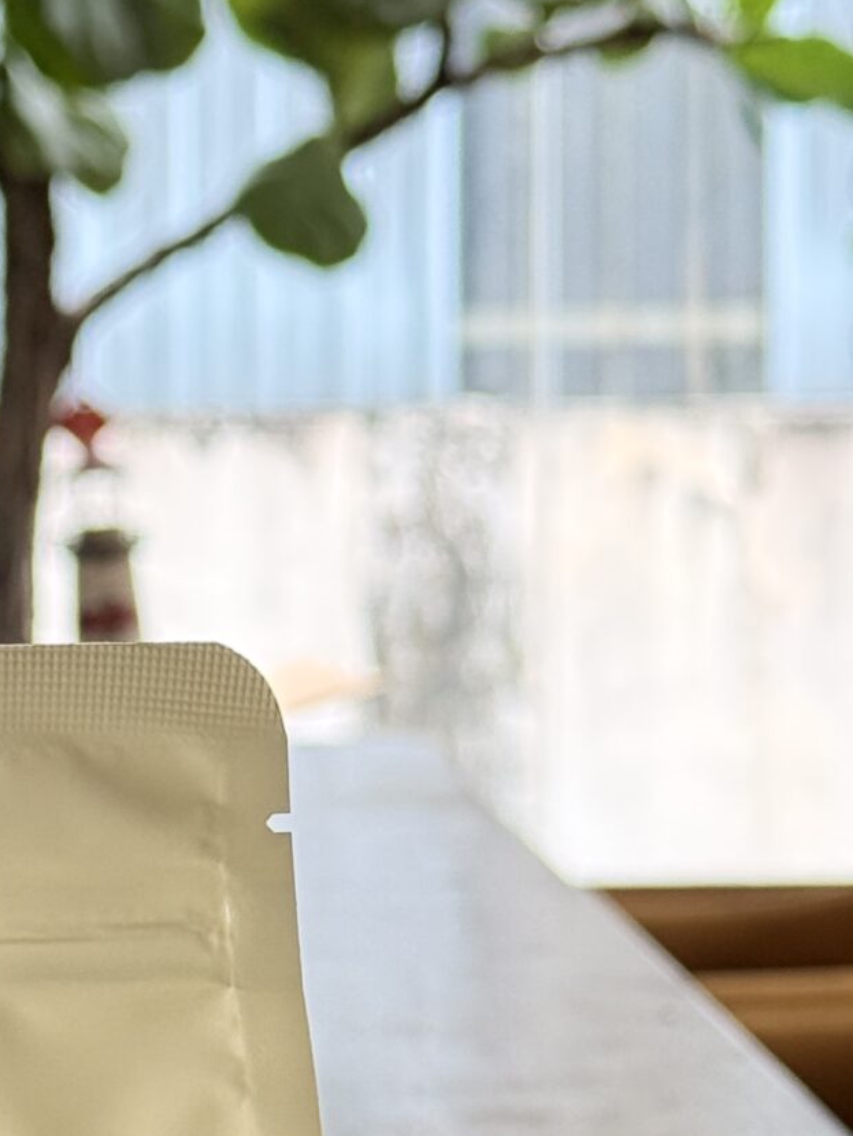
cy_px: 824
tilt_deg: -3.5
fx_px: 4860
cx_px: 166
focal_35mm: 148
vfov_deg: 13.3
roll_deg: +0.0
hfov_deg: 10.0
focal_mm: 6.76
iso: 160
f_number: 1.78
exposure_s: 1/100
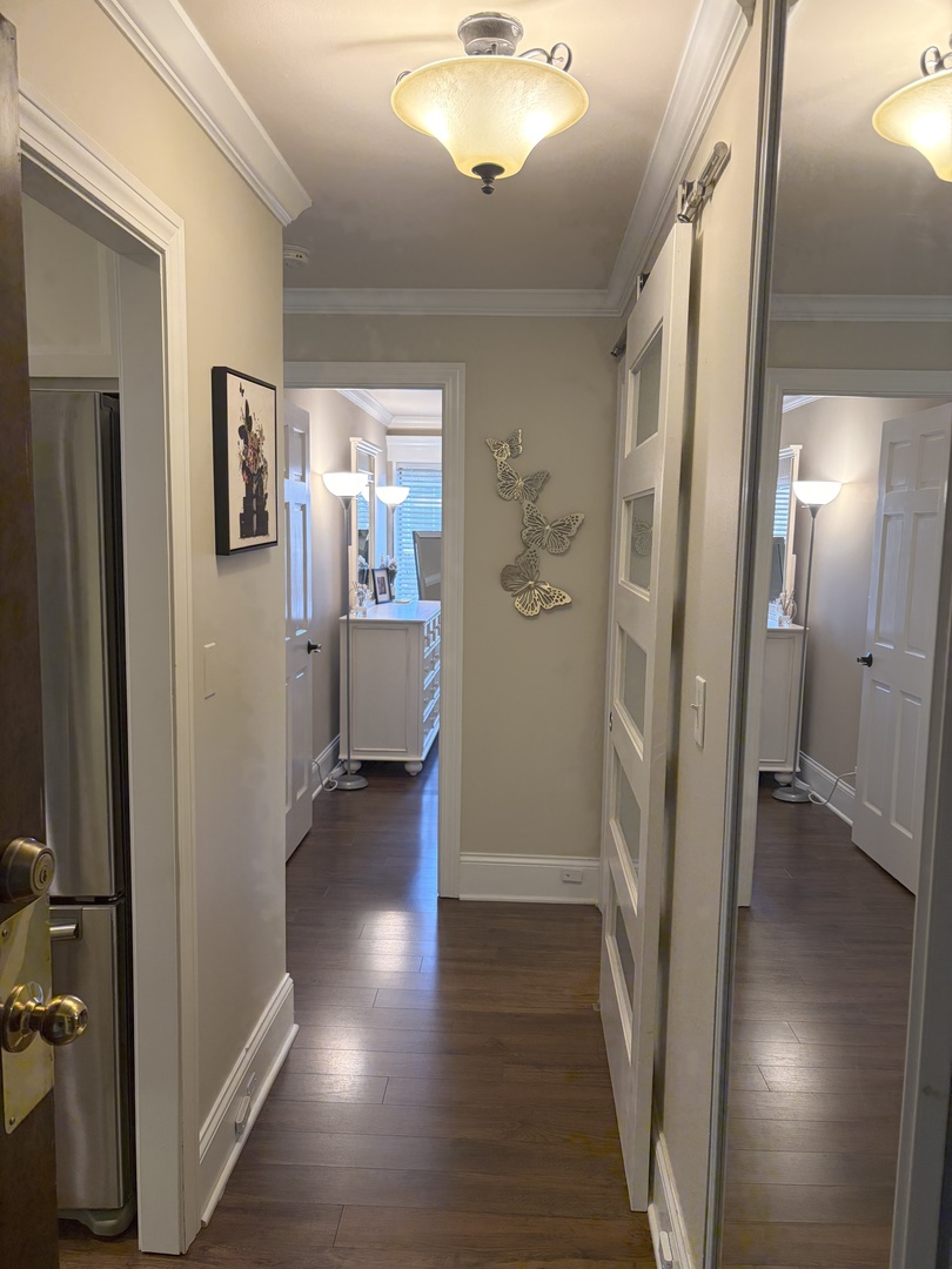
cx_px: 476
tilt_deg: -5.1
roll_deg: -1.0
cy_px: 634
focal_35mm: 26
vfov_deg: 67.3
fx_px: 953
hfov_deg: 53.1
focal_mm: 5.96
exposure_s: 1/120
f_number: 1.6
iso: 250
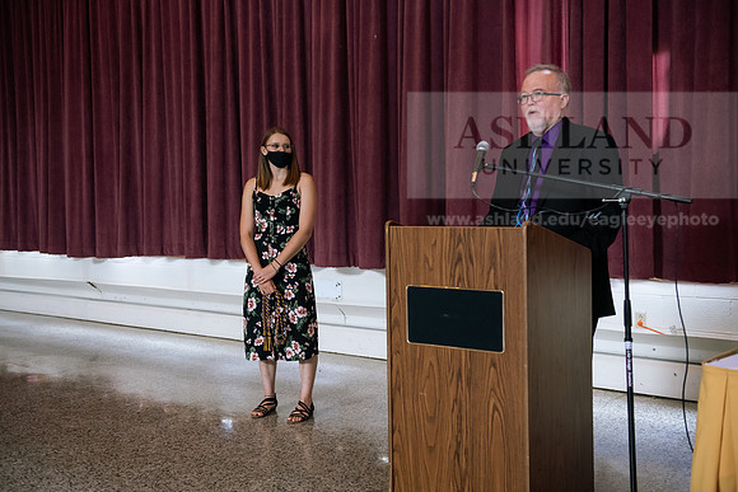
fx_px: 902
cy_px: 246
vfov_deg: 30.5
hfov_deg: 44.5
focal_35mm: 44
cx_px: 369
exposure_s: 1/200
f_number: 3.5
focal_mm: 44
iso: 2000
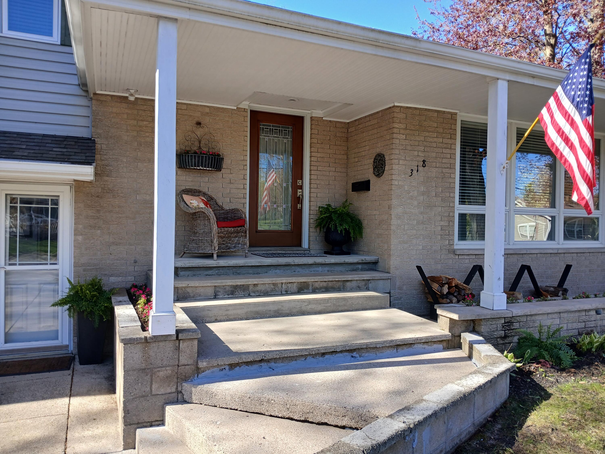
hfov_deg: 67.3
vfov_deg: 53.1
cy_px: 227
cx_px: 302
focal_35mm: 26
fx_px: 454
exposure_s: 1/129
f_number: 1.8
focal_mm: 3.98
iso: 20
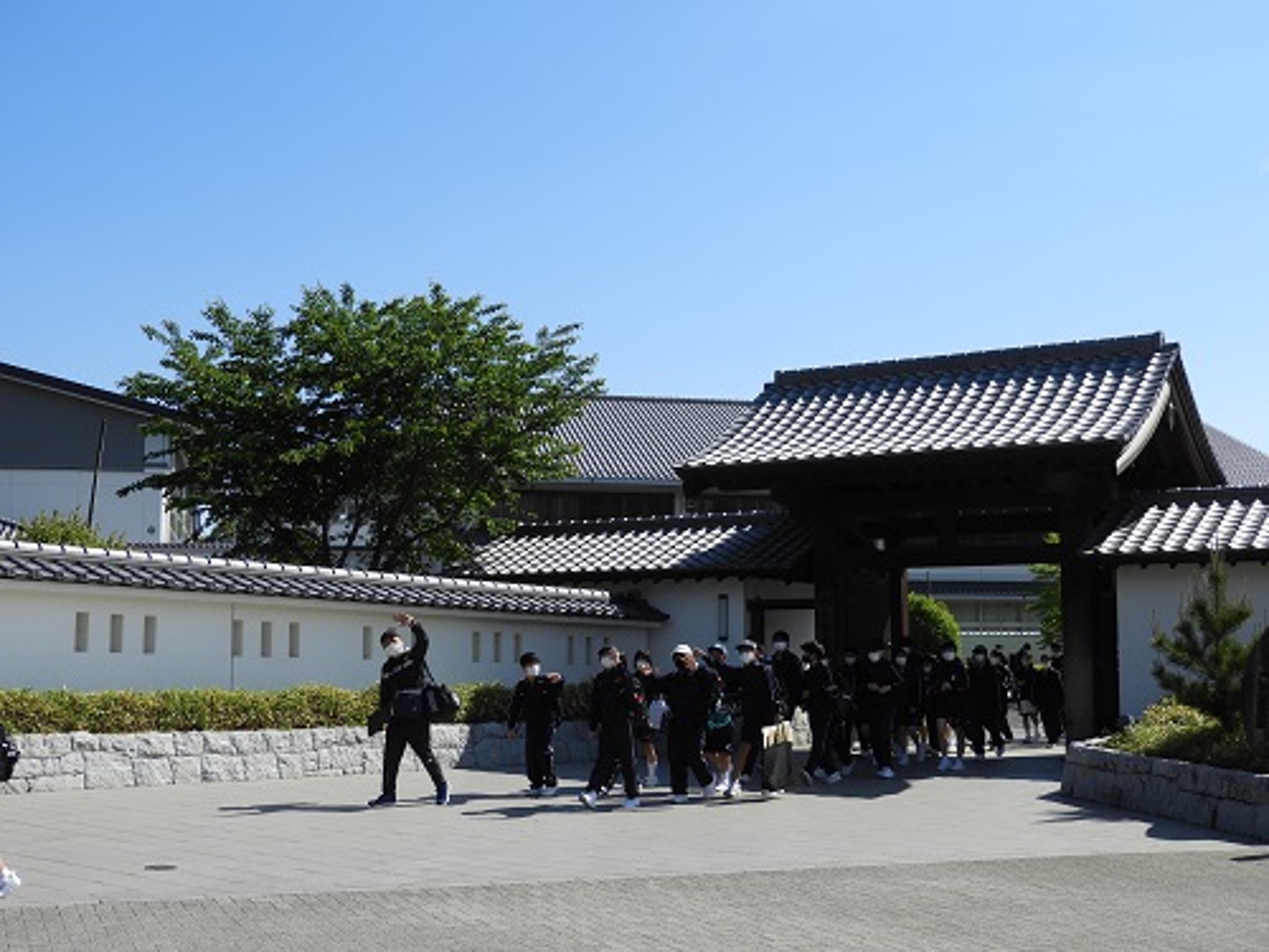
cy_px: 476
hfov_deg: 42.1
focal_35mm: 45
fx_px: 1650
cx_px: 634
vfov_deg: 32.2
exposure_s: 1/1000
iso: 100
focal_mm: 8.1
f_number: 4
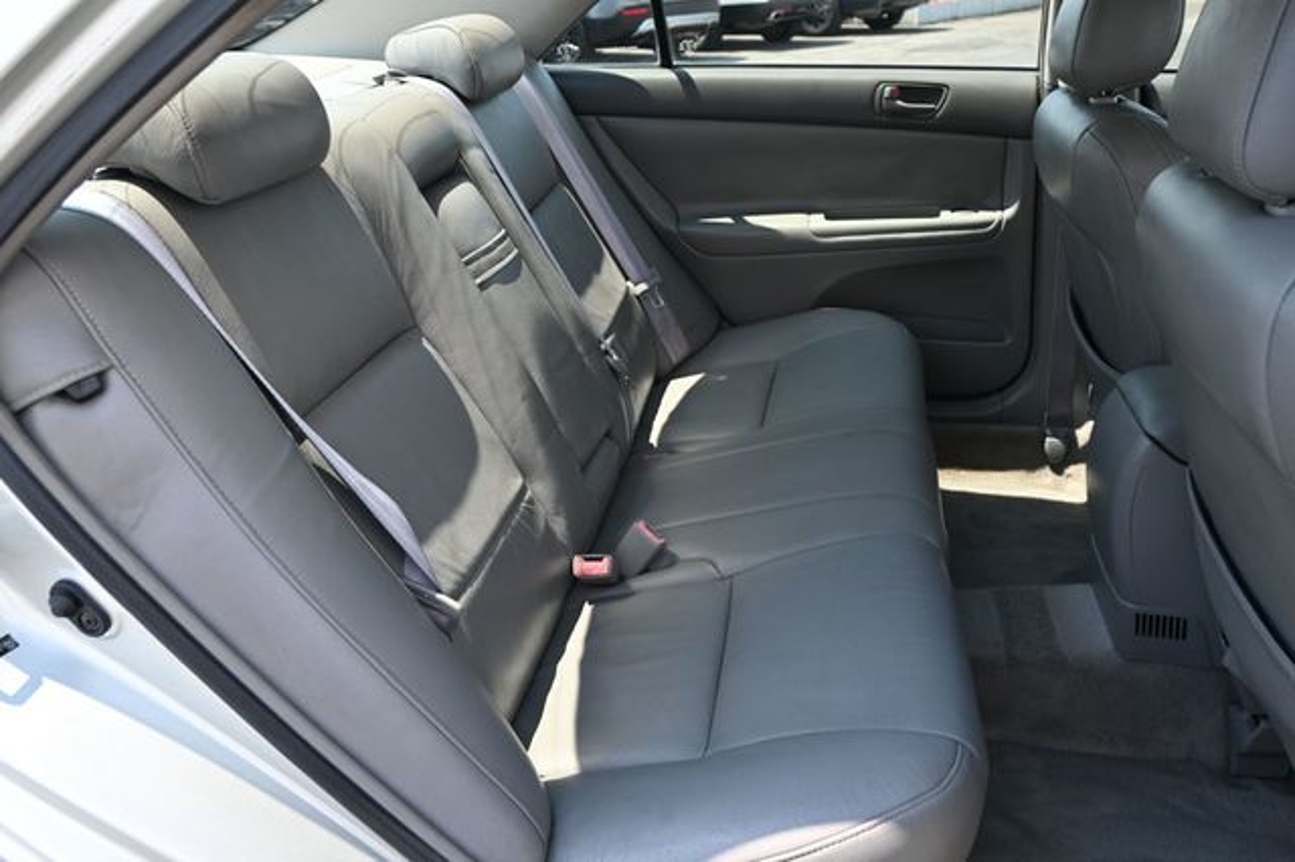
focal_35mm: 29
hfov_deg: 63.2
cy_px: 431
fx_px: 1052
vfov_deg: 44.6
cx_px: 648
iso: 250
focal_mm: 19.5
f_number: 4
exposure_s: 1/250
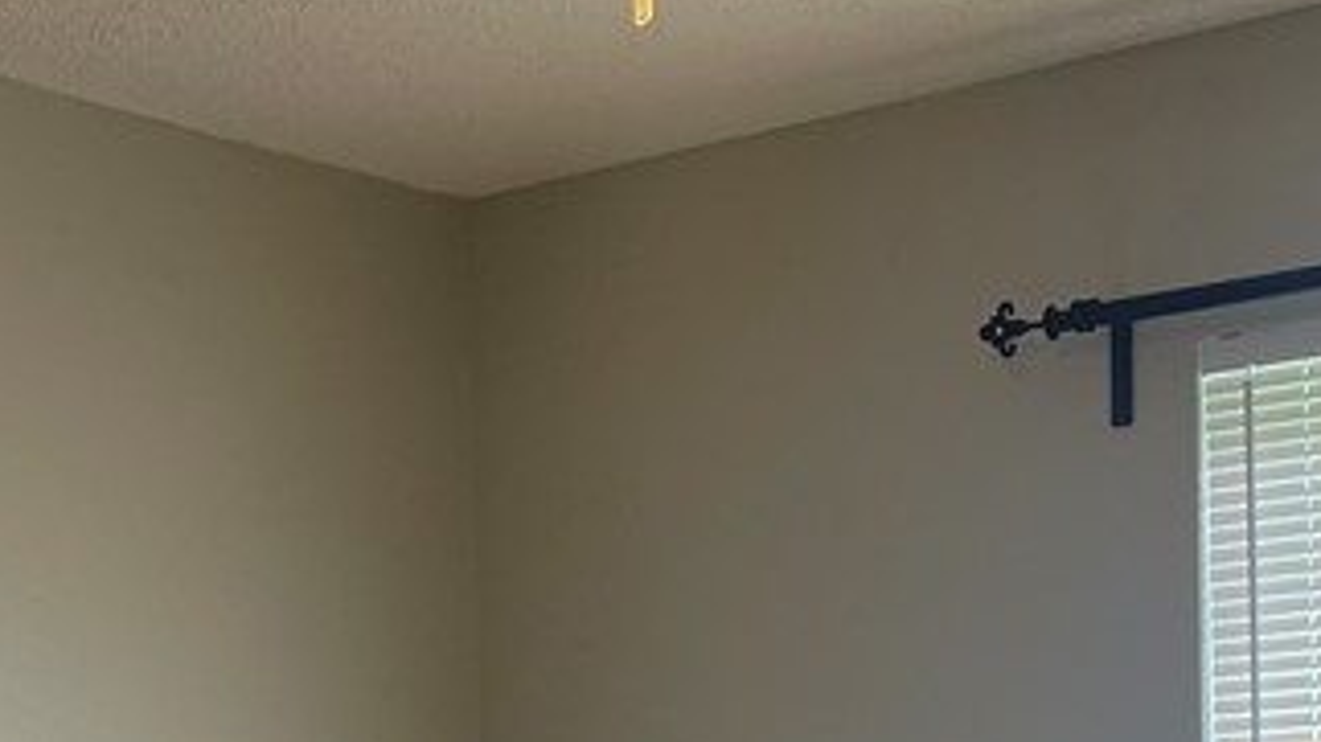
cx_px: 480
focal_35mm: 90
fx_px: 3152
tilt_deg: -2.3
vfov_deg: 12.7
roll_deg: +1.7
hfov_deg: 23.6
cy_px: 1127
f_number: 1.6
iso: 64
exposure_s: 1/121
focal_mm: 5.1
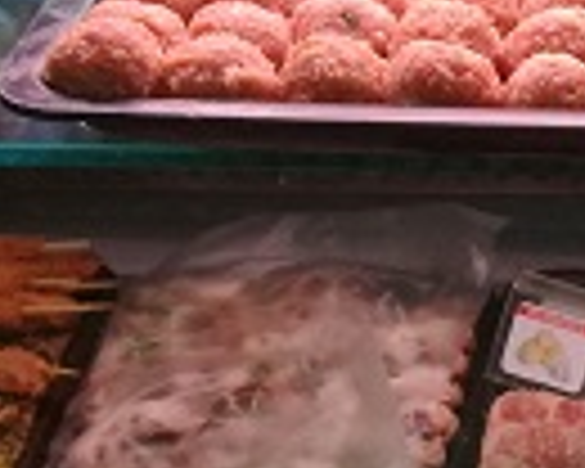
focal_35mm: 122
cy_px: 657
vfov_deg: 12.2
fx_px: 2112
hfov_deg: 14.9
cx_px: 819
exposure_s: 1/33.3
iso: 160
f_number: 2
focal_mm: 3.79
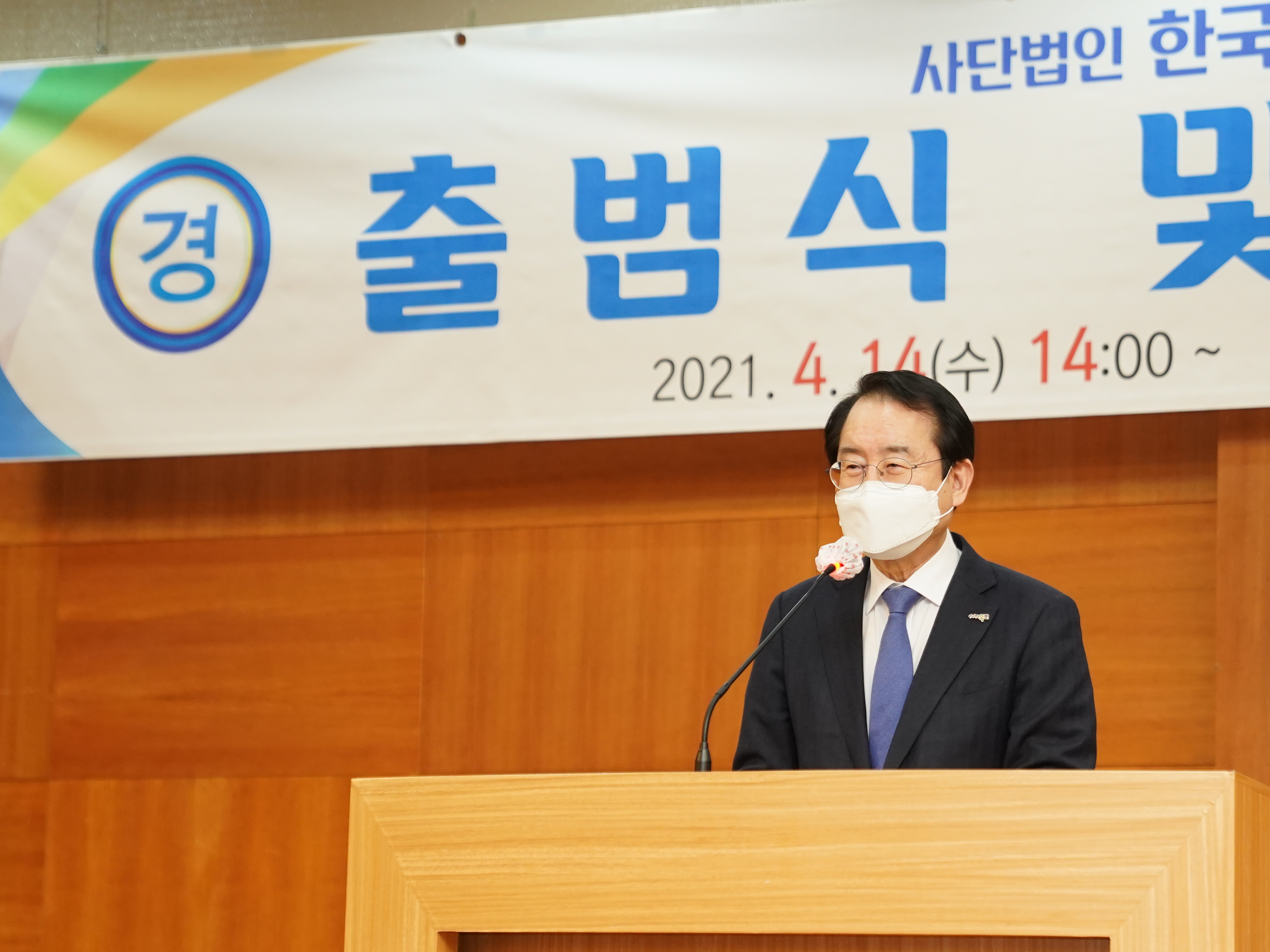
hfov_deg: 17.5
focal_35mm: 112
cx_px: 787
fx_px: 4109
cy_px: 594
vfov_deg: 13.2
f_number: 2.8
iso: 2000
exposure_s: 1/160
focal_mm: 70
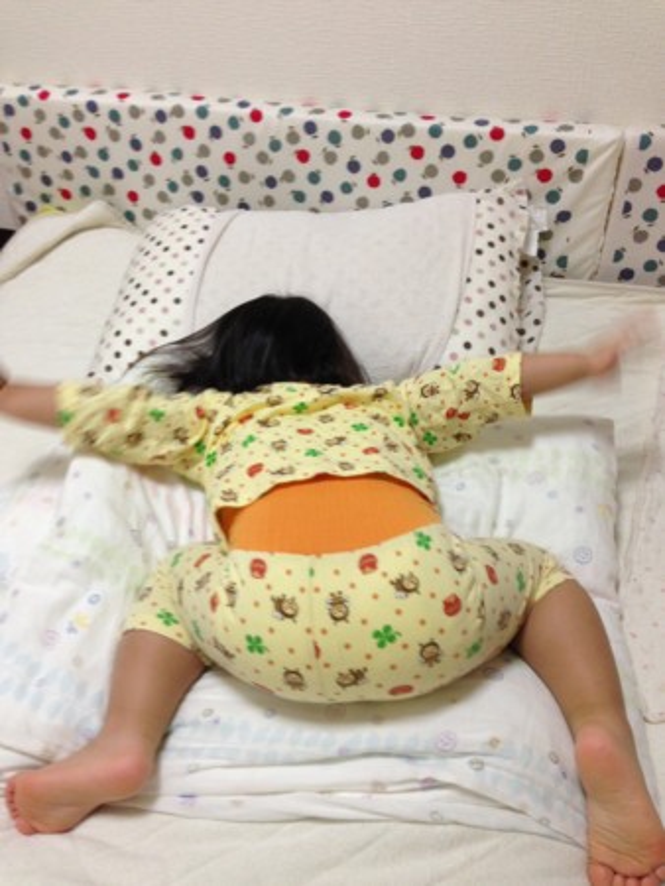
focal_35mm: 33
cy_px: 443
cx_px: 332
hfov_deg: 43.0
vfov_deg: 55.3
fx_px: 844
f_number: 2.4
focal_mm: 4.13
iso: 80
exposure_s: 1/20
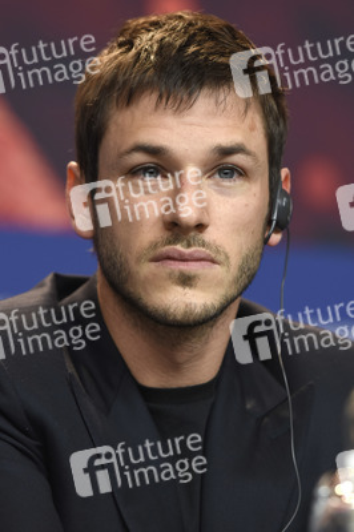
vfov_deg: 8.3
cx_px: 177
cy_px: 266
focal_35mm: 248
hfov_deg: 5.5
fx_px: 3657
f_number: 3.2
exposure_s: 1/400
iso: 640
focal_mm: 165
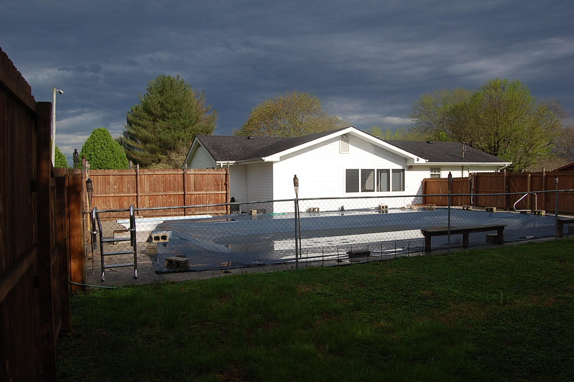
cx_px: 287
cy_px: 191
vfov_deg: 47.8
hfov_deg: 67.4
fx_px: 430
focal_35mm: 27
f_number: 10
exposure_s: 1/400
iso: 200
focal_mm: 18
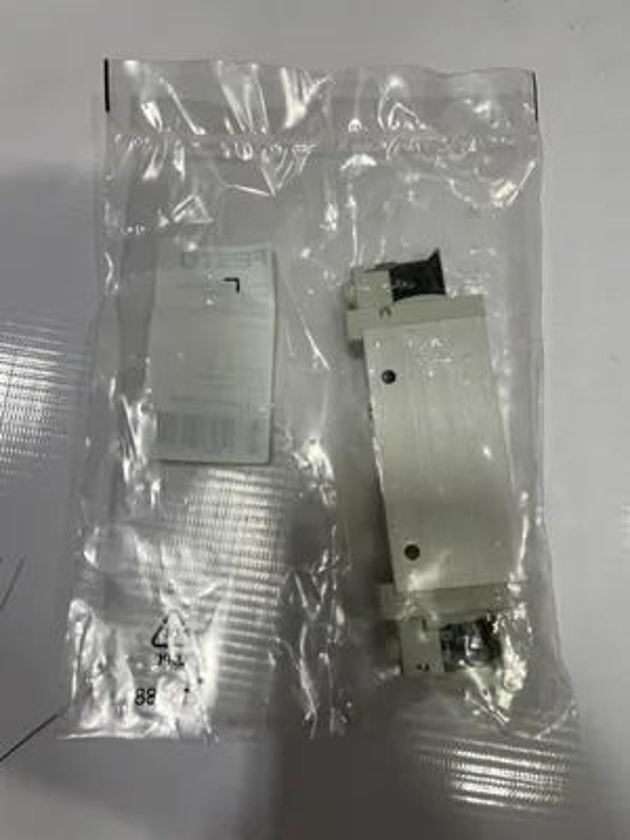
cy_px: 420
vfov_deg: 67.3
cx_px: 315
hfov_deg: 53.1
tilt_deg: -79.2
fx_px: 631
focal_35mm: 26
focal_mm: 4.2
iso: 100
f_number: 1.6
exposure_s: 1/120
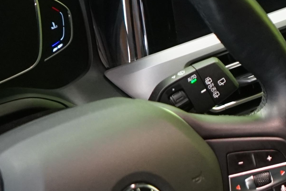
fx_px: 1152
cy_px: 402
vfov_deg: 8.8
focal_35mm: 145
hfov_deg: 13.4
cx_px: 428
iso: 1600
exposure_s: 1/25
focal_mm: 29
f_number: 4
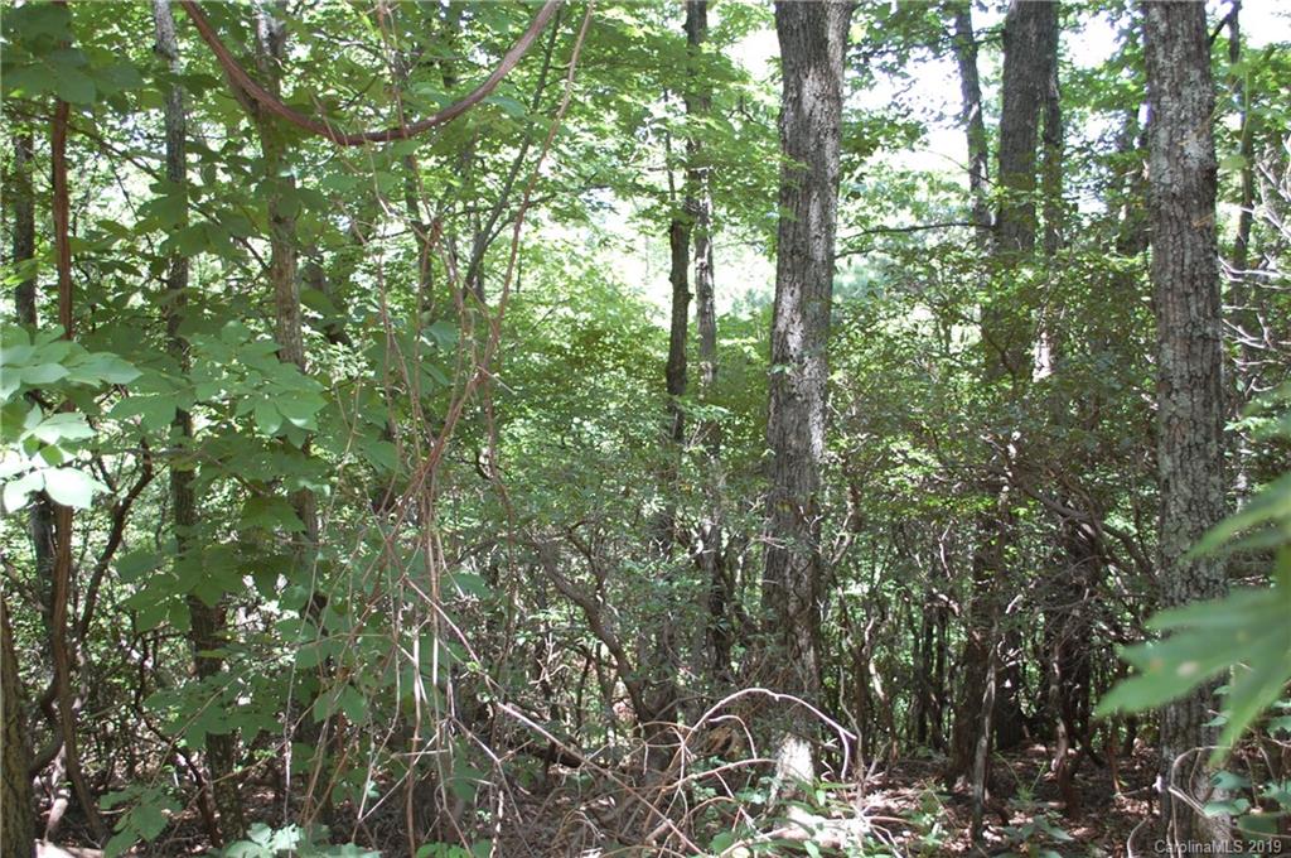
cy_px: 429
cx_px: 646
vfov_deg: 31.8
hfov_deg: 46.5
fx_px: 1504
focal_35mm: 42
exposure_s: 1/60
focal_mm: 28
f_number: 4.5
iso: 400
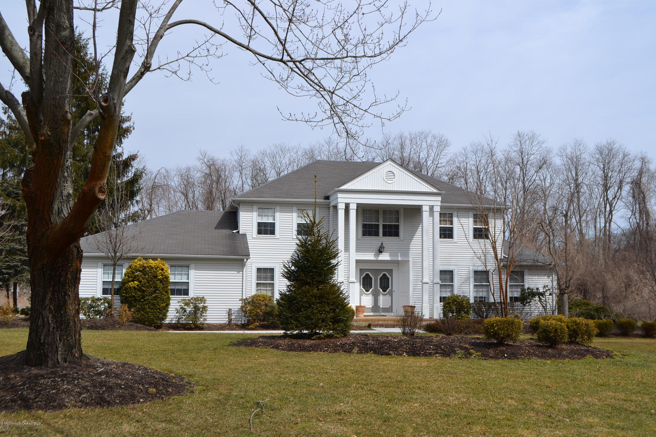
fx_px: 674
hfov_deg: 51.9
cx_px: 328
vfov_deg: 35.9
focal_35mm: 37
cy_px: 213
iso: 100
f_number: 9
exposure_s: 1/320
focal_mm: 24
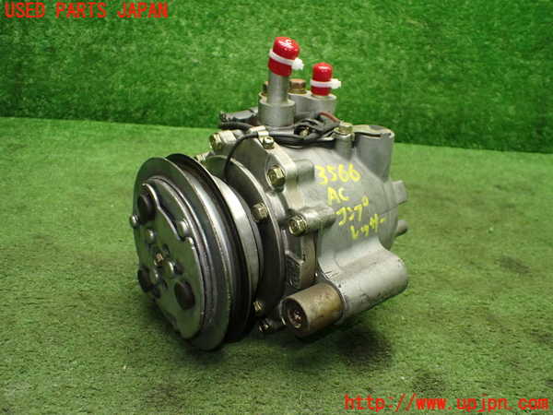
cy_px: 208
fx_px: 479
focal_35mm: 30
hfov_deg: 60.0
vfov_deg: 46.8
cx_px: 276
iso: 800
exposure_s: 1/125
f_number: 2.3
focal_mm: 5.4
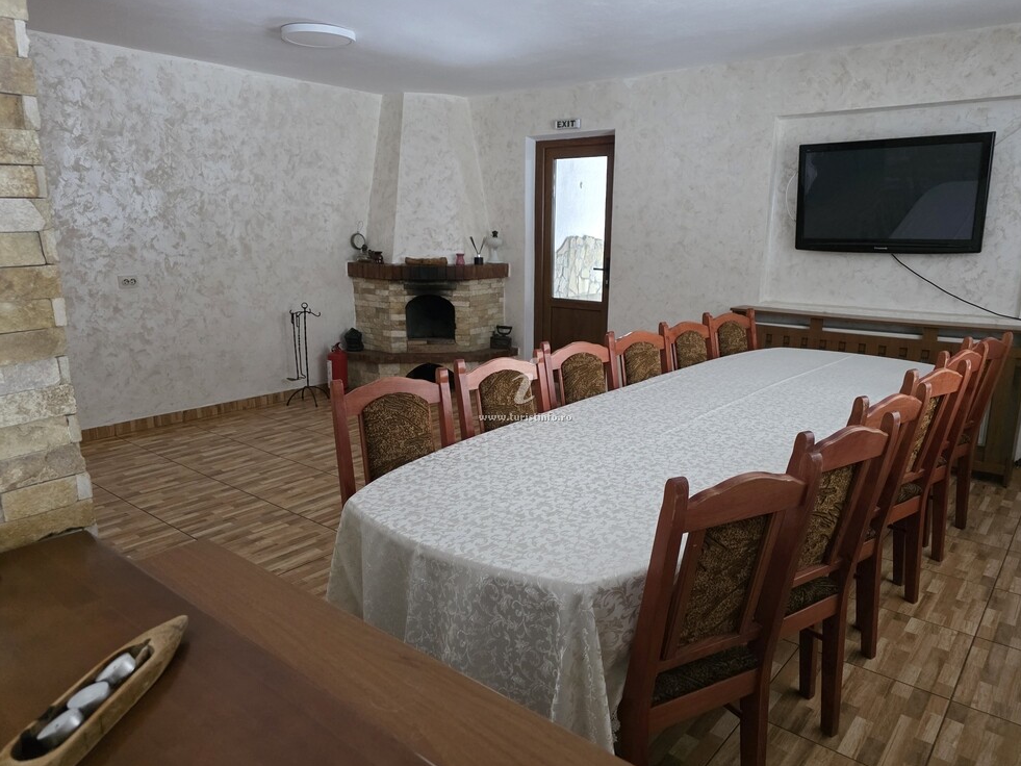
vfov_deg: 56.8
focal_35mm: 24
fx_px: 708
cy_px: 393
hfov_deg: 71.6
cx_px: 531
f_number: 1.7
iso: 1250
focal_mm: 6.3
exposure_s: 1/100
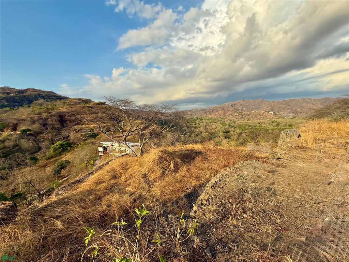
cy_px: 131
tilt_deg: -5.0
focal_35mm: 14
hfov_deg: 102.1
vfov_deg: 85.7
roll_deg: +2.3
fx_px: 141
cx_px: 174
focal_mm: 2.22
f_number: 2.2
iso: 50
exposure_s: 1/1125
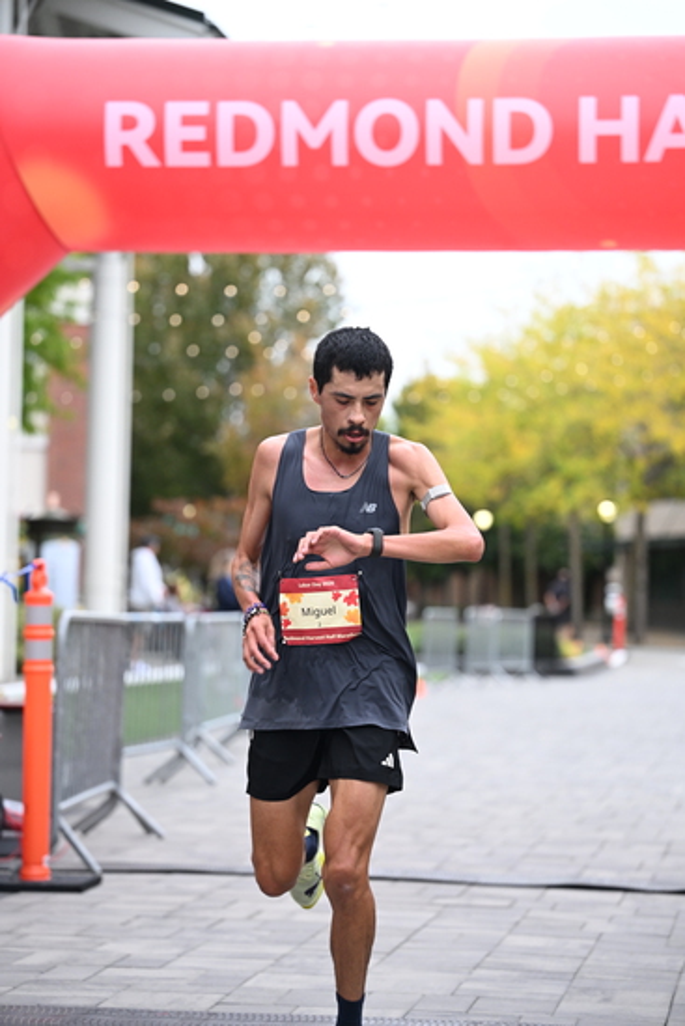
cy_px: 513
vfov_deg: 21.5
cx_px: 342
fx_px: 2710
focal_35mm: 95
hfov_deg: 14.4
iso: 1250
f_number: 2.8
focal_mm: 95
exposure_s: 1/640
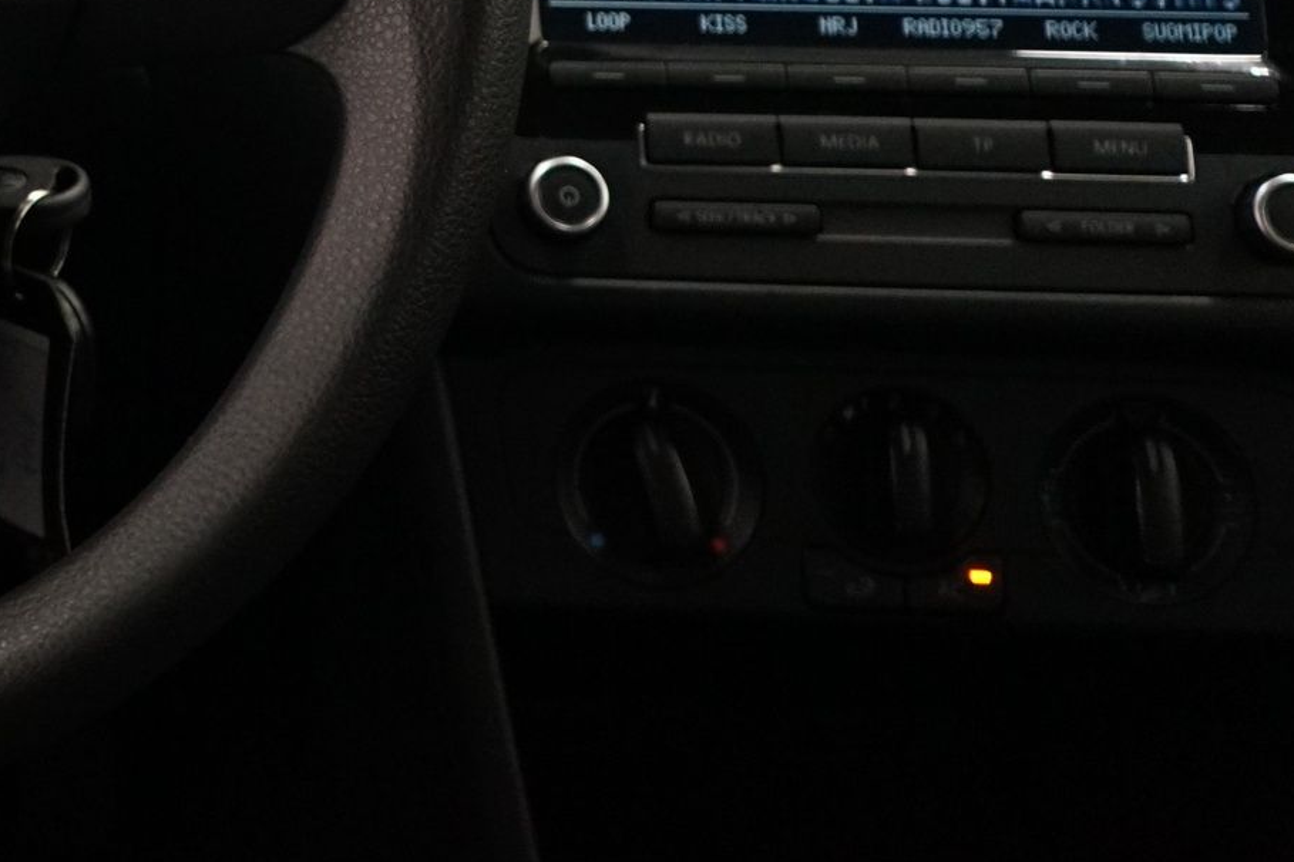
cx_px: -437
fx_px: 2768
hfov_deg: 23.1
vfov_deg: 16.7
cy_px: -270
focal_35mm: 77
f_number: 3.5
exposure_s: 1/160
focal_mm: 28
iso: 3200
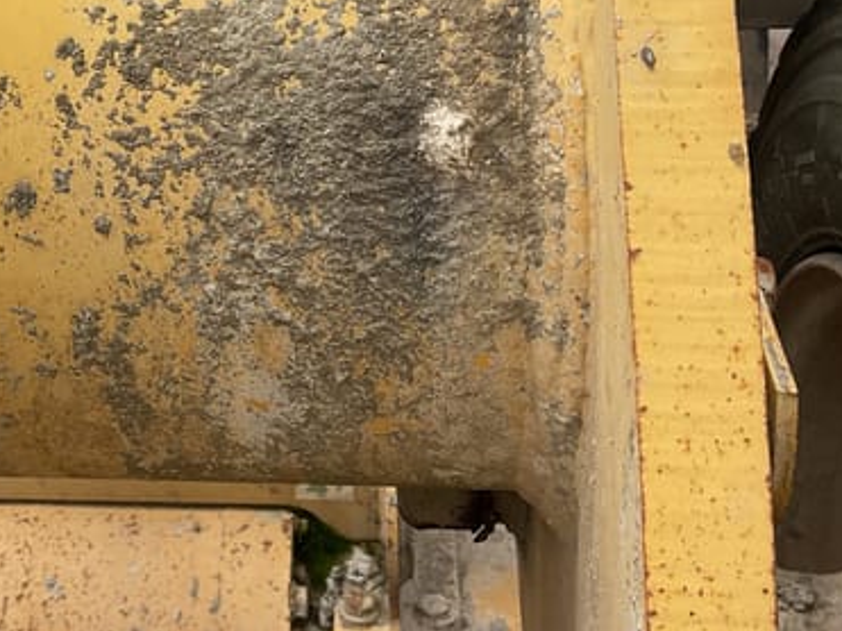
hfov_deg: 31.2
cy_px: 161
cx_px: 145
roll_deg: +4.4
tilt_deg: -25.1
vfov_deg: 24.2
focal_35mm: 60
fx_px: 1459
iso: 16
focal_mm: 3
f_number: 1.8
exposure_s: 1/912
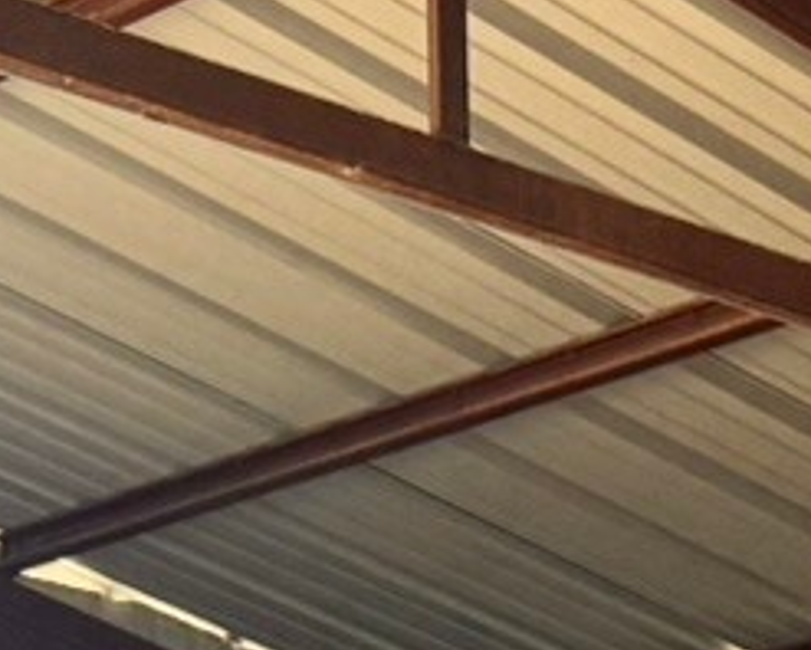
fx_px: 4660
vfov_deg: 6.9
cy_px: 2180
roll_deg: -0.3
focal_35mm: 194
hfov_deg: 9.9
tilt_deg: -4.6
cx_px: 850
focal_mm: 6.76
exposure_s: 1/121
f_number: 1.78
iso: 100
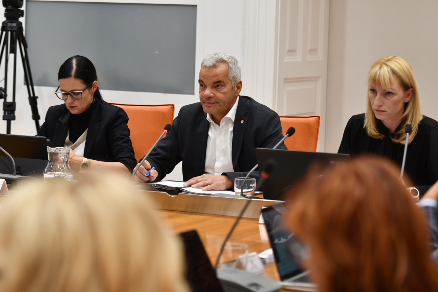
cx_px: 219
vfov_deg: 10.6
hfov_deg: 15.9
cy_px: 146
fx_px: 1570
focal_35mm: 129
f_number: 2.8
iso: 1000
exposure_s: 1/250
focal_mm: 86
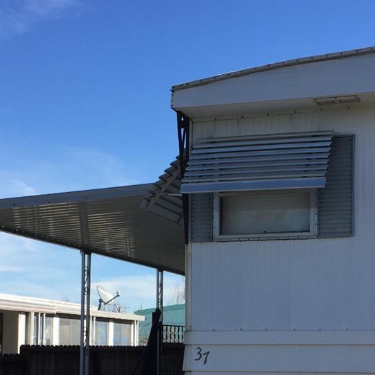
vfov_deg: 23.7
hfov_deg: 24.3
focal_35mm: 71
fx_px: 870
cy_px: 332
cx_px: 219
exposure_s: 1/1647
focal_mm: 4.15
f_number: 2.2
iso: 32
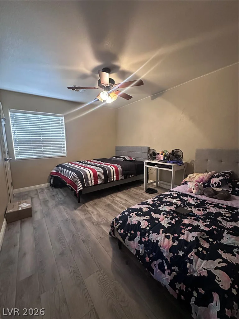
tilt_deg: -6.8
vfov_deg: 102.1
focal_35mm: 14
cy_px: 160
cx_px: 120
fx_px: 129
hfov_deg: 85.7
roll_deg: +0.6
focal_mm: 2.22
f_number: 2.2
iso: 1250
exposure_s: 1/60
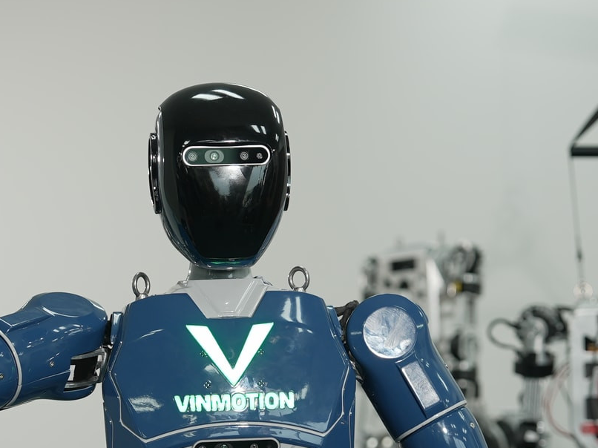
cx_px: 218
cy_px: 383
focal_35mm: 110
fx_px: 1900
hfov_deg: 17.9
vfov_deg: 13.4
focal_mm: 48
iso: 125
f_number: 2.8
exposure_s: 1/100
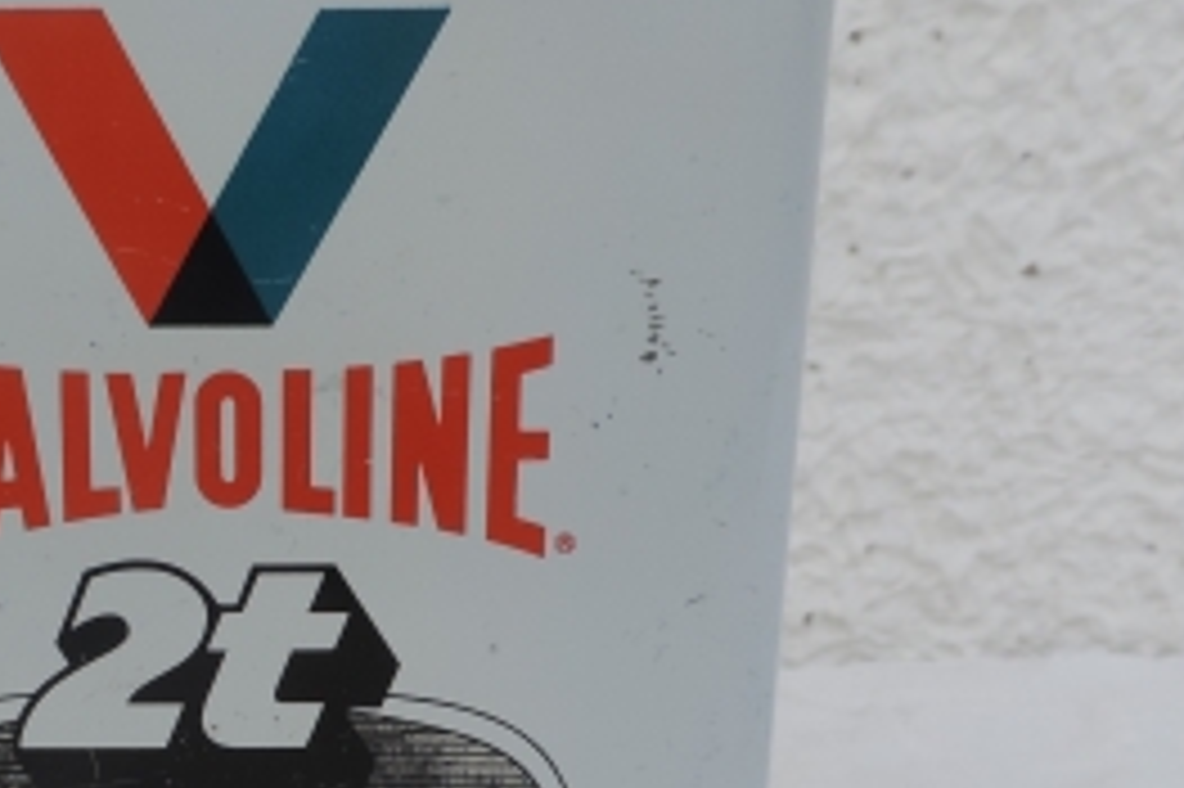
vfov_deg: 23.3
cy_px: 666
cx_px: 198
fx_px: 1873
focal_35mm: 57
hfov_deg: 33.8
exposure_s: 1/320
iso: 80
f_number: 3
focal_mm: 4.3
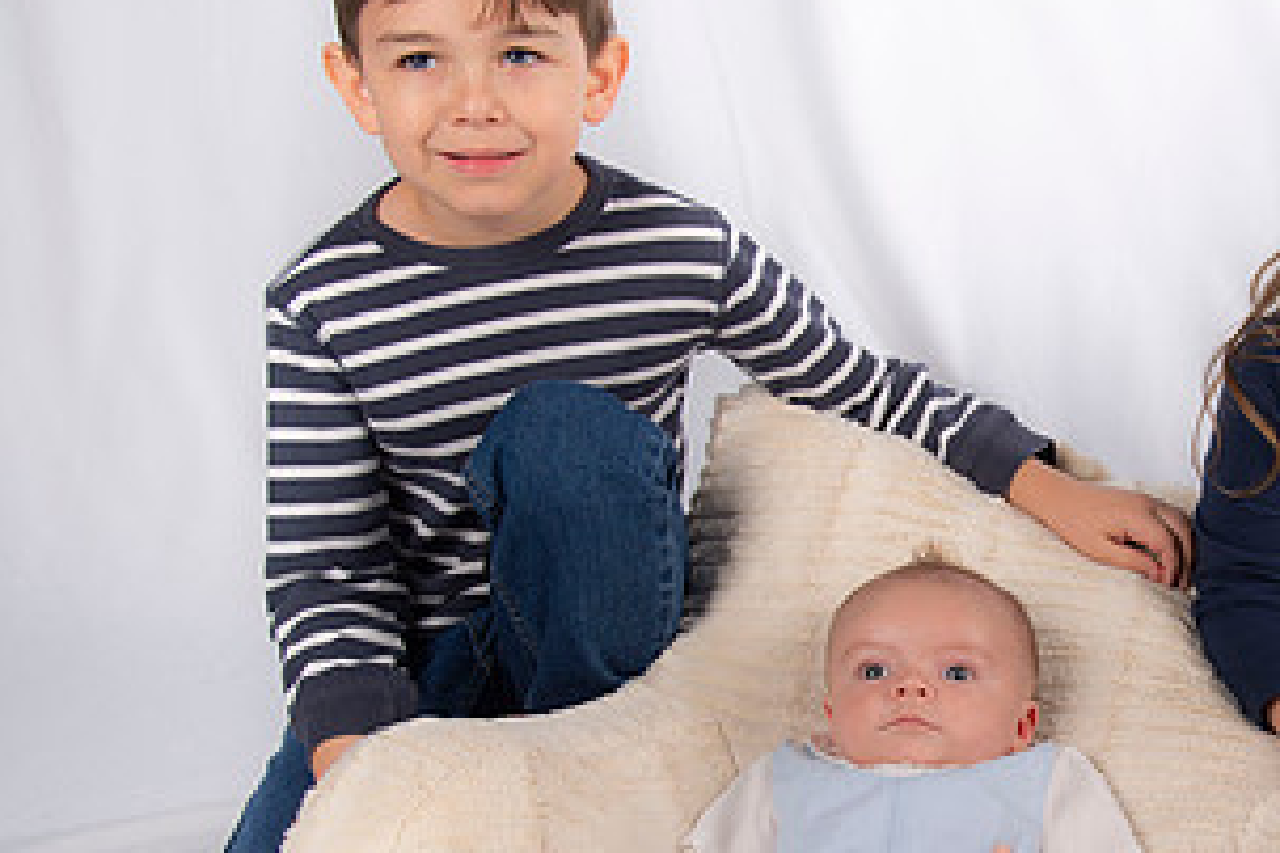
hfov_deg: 30.1
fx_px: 2311
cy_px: 587
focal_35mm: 65
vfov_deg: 20.8
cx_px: 1052
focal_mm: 34
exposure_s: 1/200
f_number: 5.6
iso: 100
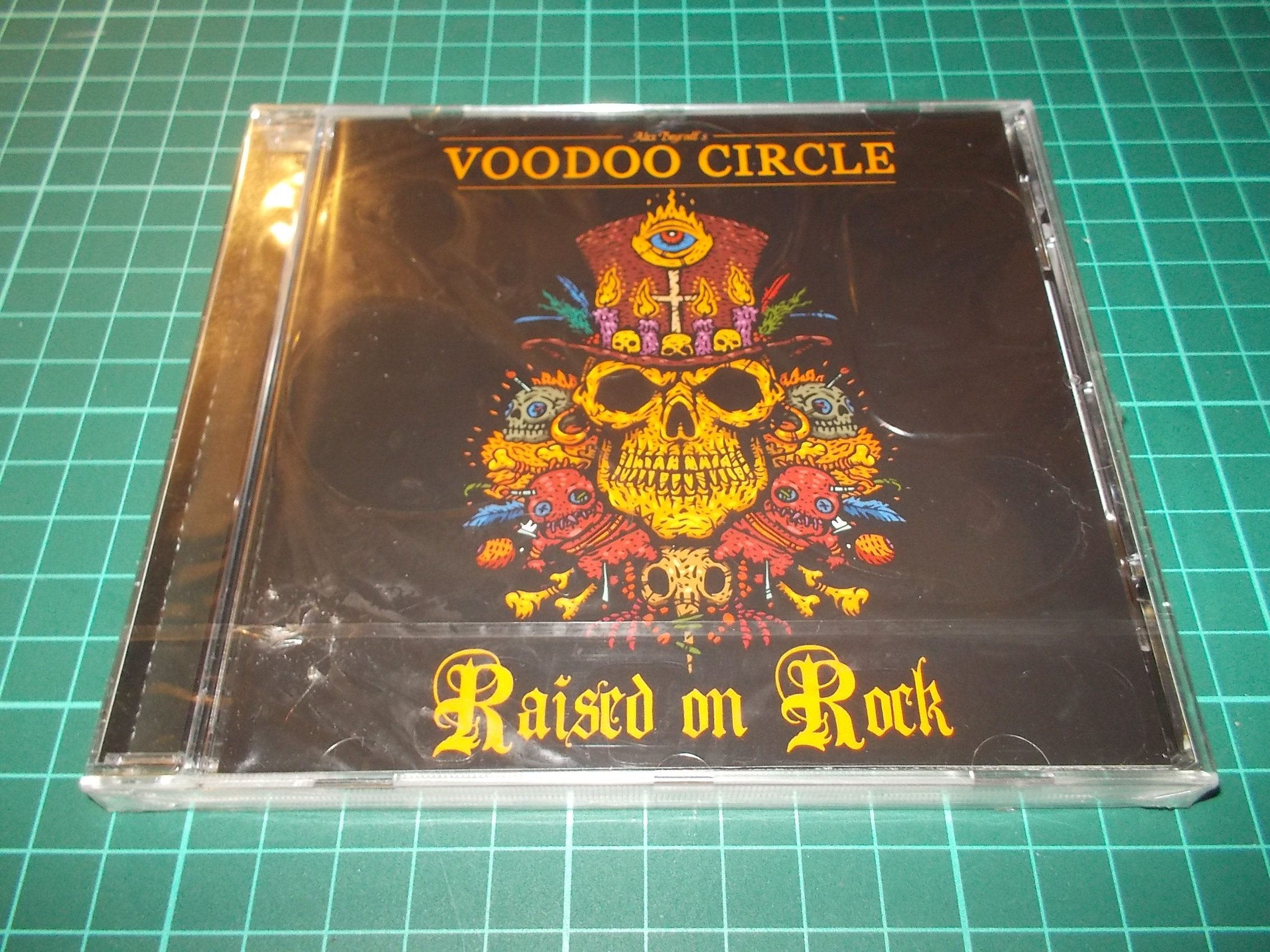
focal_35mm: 29
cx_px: 635
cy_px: 476
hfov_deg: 61.7
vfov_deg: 48.2
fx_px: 1064
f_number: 3.3
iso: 200
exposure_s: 1/30
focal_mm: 4.1
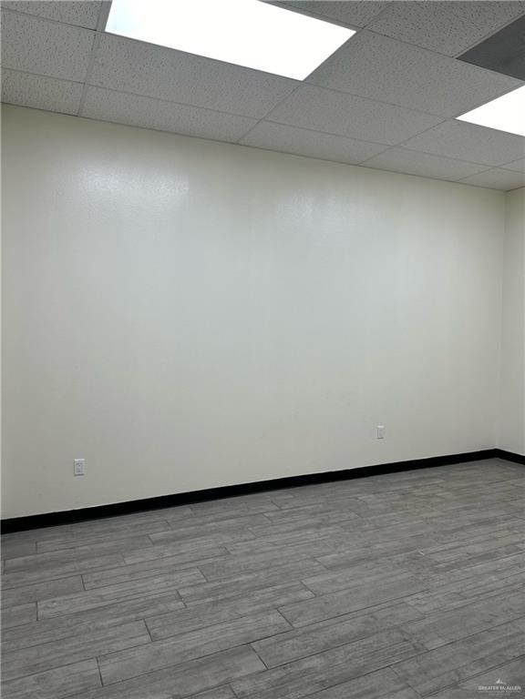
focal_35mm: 24
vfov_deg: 71.6
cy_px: 350
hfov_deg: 56.8
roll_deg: +0.3
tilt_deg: -2.7
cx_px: 262
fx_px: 485
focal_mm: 6.86
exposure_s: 1/135
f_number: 1.78
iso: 64
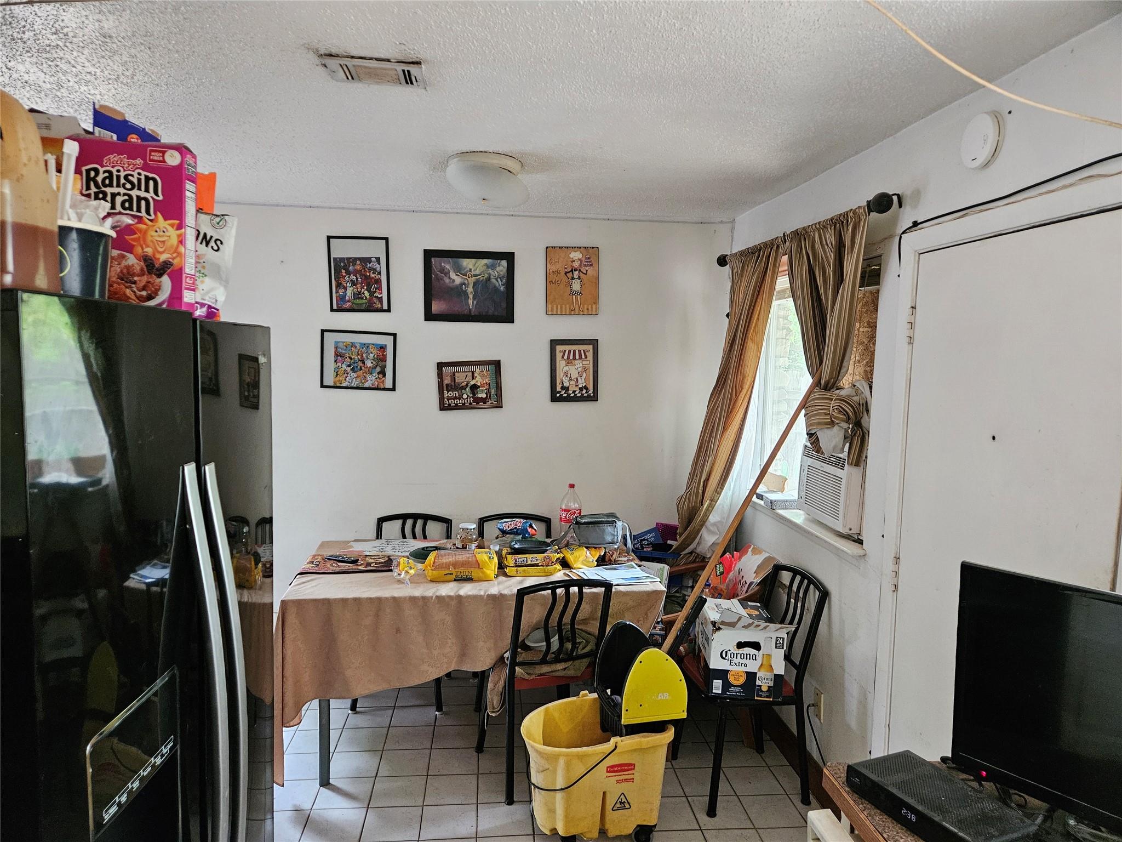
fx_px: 745
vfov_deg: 58.9
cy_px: 421
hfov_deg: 73.9
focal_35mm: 23
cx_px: 561
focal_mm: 5.4
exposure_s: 1/120
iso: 800
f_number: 1.8
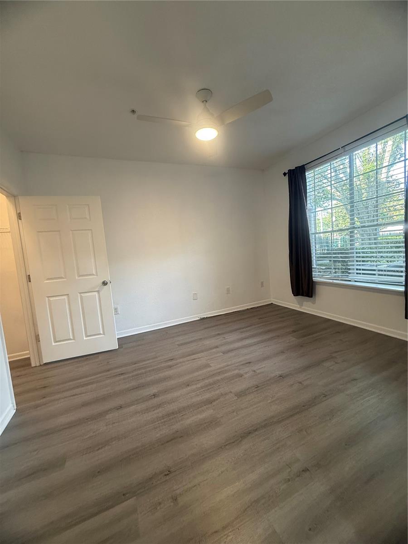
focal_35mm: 14
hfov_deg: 85.7
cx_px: 204
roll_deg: +5.0
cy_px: 272
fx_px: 220
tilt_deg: -4.2
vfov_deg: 102.1
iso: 200
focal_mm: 2.22
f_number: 2.2
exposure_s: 1/60
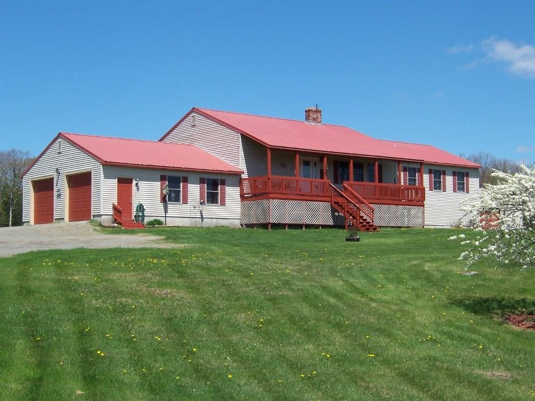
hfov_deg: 32.2
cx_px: 268
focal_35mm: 60
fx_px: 927
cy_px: 200
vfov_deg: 24.4
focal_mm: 10
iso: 80
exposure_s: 1/750
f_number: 4.8
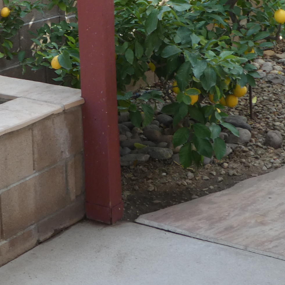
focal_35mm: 84
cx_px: 115
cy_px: 44
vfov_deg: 20.3
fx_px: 782
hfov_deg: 20.6
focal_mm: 5.4
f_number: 3.5
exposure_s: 1/60
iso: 100
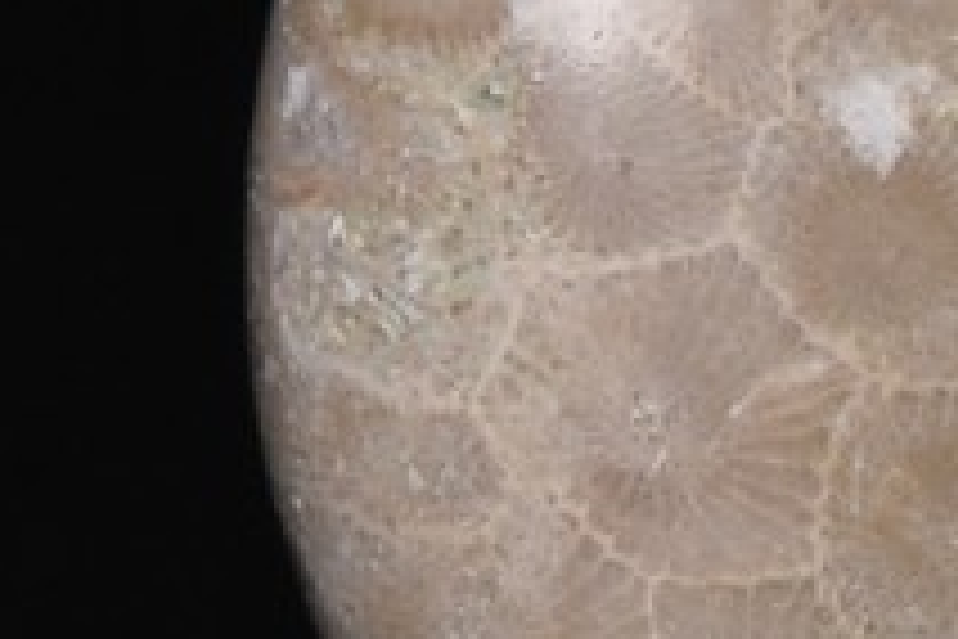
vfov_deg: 2.3
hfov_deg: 3.5
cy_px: 214
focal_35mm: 592
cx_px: 1102
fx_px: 15753
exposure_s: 1/60
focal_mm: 105
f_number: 14
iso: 5000
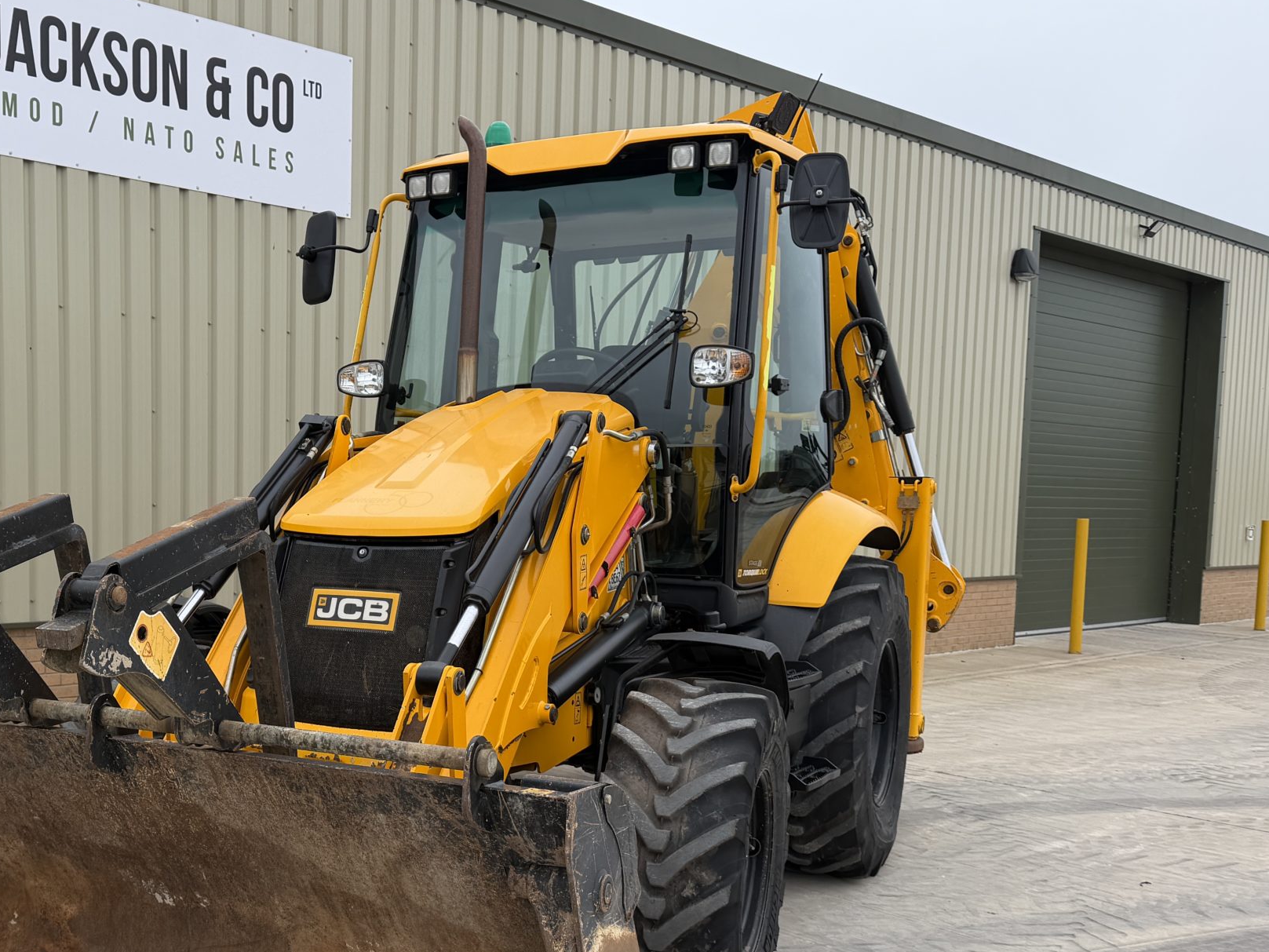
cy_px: 618
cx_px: 347
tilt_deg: -4.4
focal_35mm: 38
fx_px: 1393
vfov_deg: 37.4
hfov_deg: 47.5
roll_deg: -0.3
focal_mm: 6.76
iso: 80
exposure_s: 1/1018
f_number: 1.78
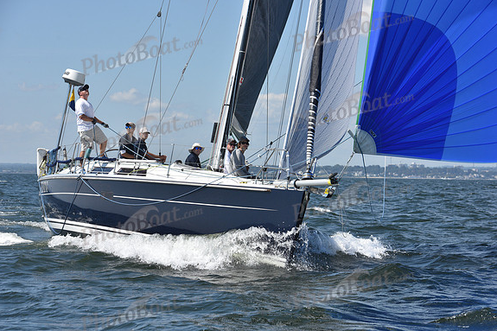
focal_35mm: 117
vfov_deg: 11.7
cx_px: 248
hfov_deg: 17.5
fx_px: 1615
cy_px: 166
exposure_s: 1/1250
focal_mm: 116
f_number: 9
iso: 320
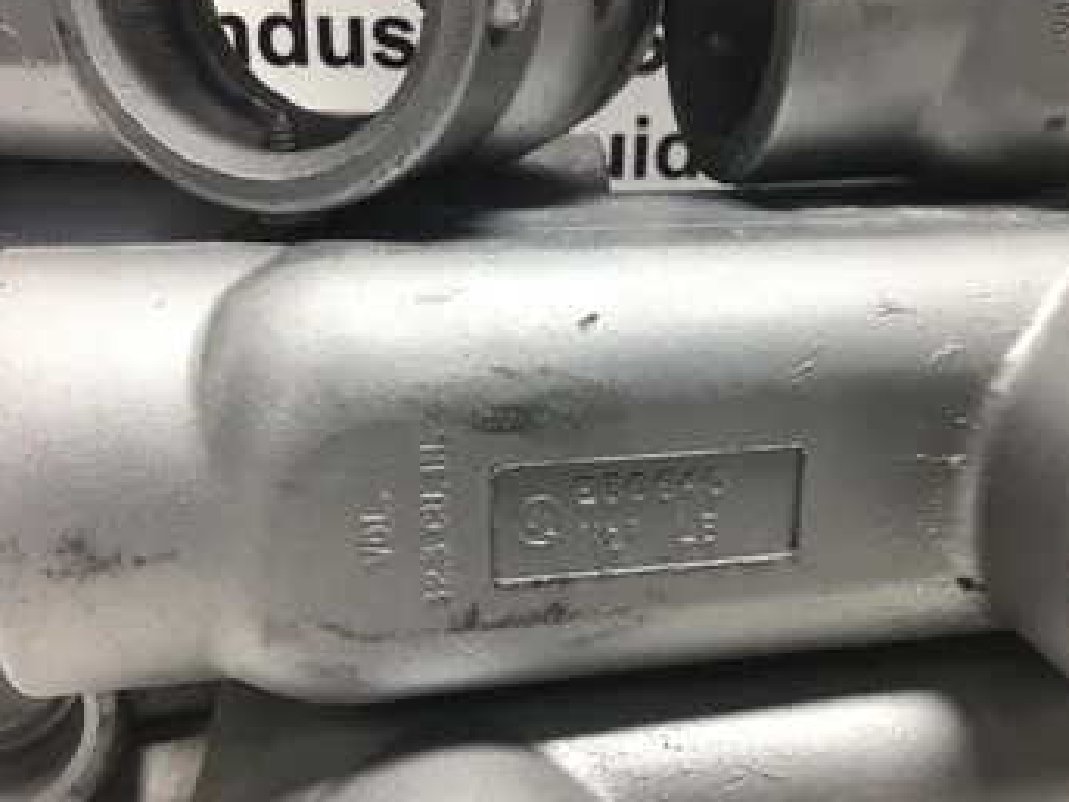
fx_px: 1112
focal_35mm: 36
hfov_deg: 51.3
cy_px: 398
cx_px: 594
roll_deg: -2.2
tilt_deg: -21.1
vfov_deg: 39.7
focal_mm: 3.3
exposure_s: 1/60
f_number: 2.4
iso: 25
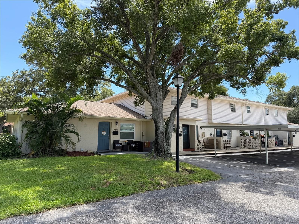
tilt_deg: +5.6
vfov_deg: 56.8
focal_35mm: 24
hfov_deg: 71.6
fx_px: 207
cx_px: 150
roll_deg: -0.5
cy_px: 112
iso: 100
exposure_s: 1/1585
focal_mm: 6.76
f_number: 1.78
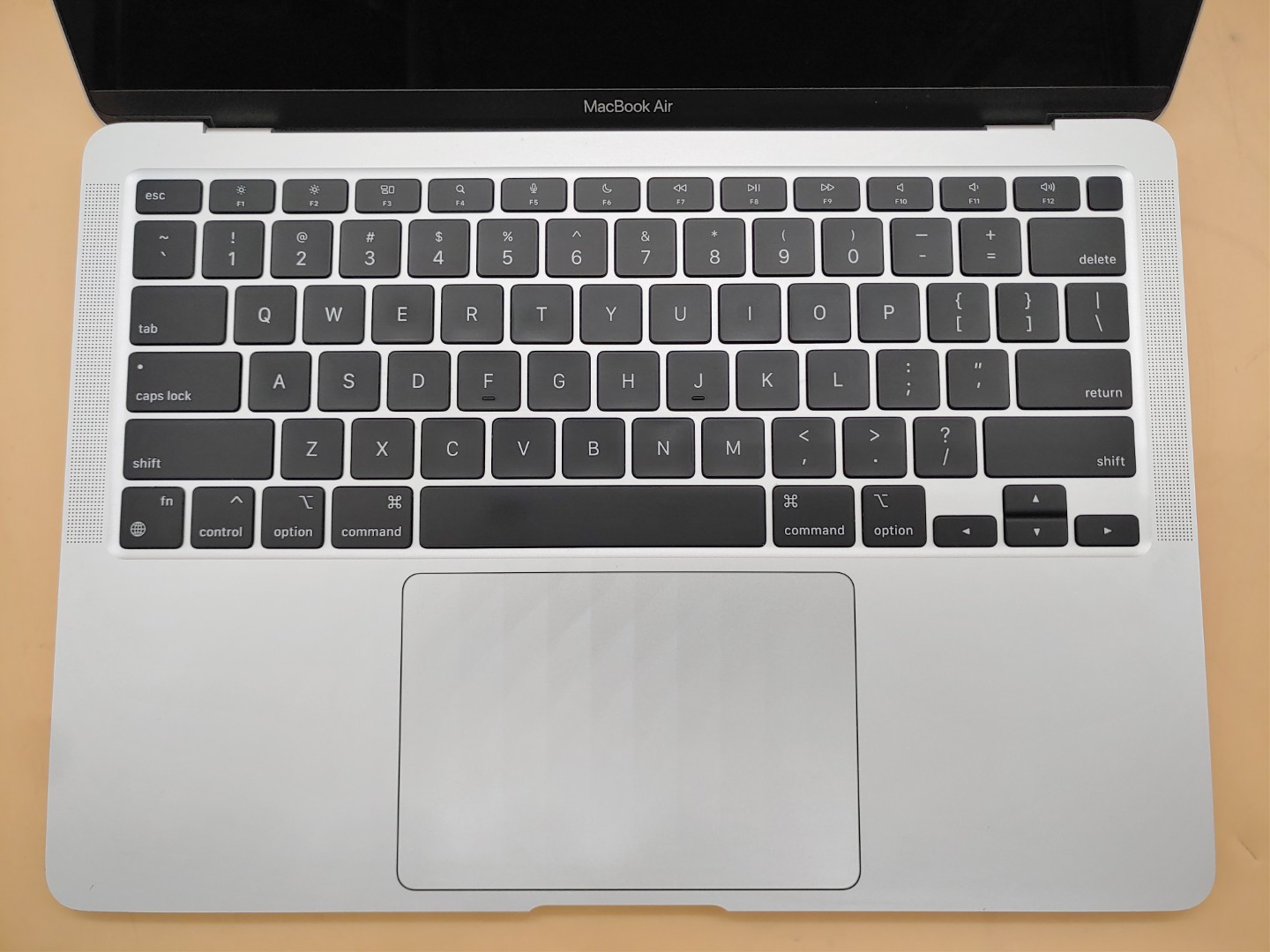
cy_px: 476
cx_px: 635
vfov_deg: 53.1
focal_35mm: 26
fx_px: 954
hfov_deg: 67.3
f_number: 1.8
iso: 50
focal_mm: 4.36
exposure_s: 1/120
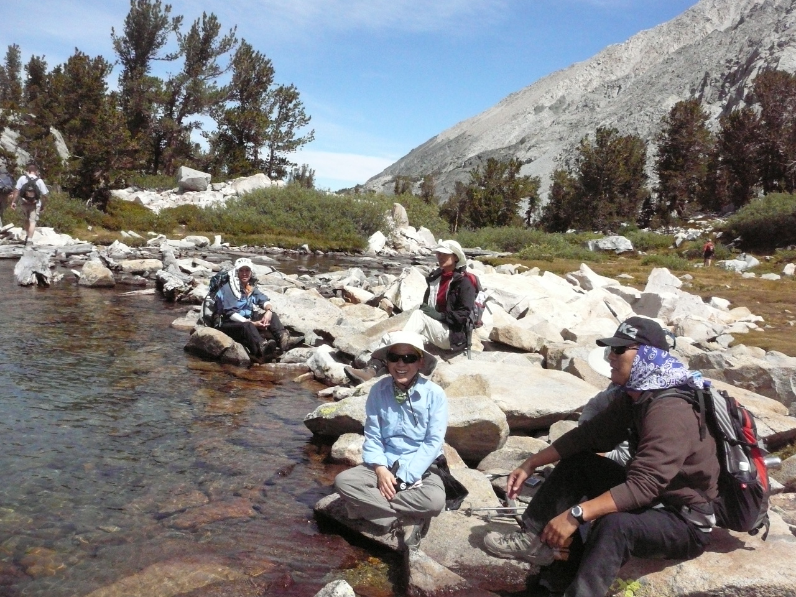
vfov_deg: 40.7
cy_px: 298
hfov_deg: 52.6
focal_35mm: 35
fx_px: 805
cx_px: 398
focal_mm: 5.2
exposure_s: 1/2000
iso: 400
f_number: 5
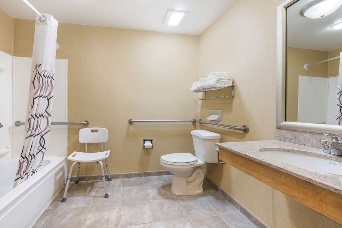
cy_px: 114
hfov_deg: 104.3
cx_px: 171
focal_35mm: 14
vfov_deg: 81.1
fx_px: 133
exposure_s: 1/10
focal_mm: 14
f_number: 10
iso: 200
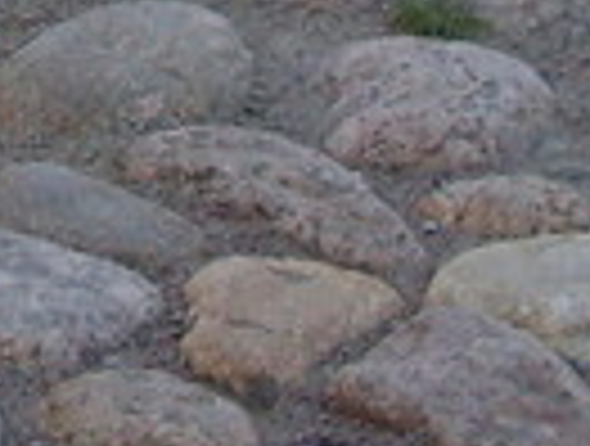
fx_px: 4598
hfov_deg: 7.1
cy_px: -915
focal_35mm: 269
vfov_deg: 5.2
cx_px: -631
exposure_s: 1/350
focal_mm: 6.3
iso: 80
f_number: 2.8
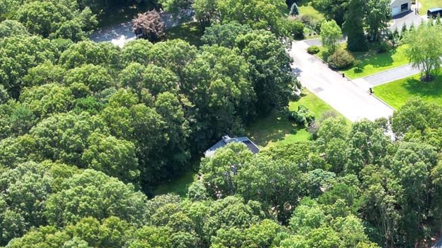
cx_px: 347
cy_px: 299
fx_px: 961
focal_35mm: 82
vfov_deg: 14.3
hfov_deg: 25.5
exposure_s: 1/725
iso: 100
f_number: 1.7
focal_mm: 6.72
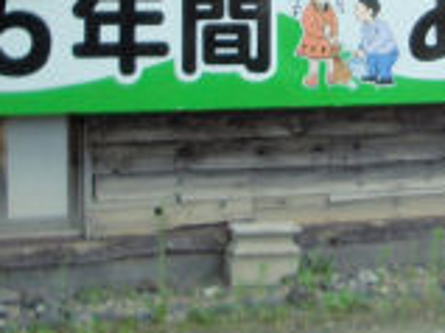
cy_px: -10
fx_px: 1195
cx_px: 339
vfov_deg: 15.5
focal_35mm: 93
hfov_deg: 20.9
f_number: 2.6
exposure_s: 1/100
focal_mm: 5.8
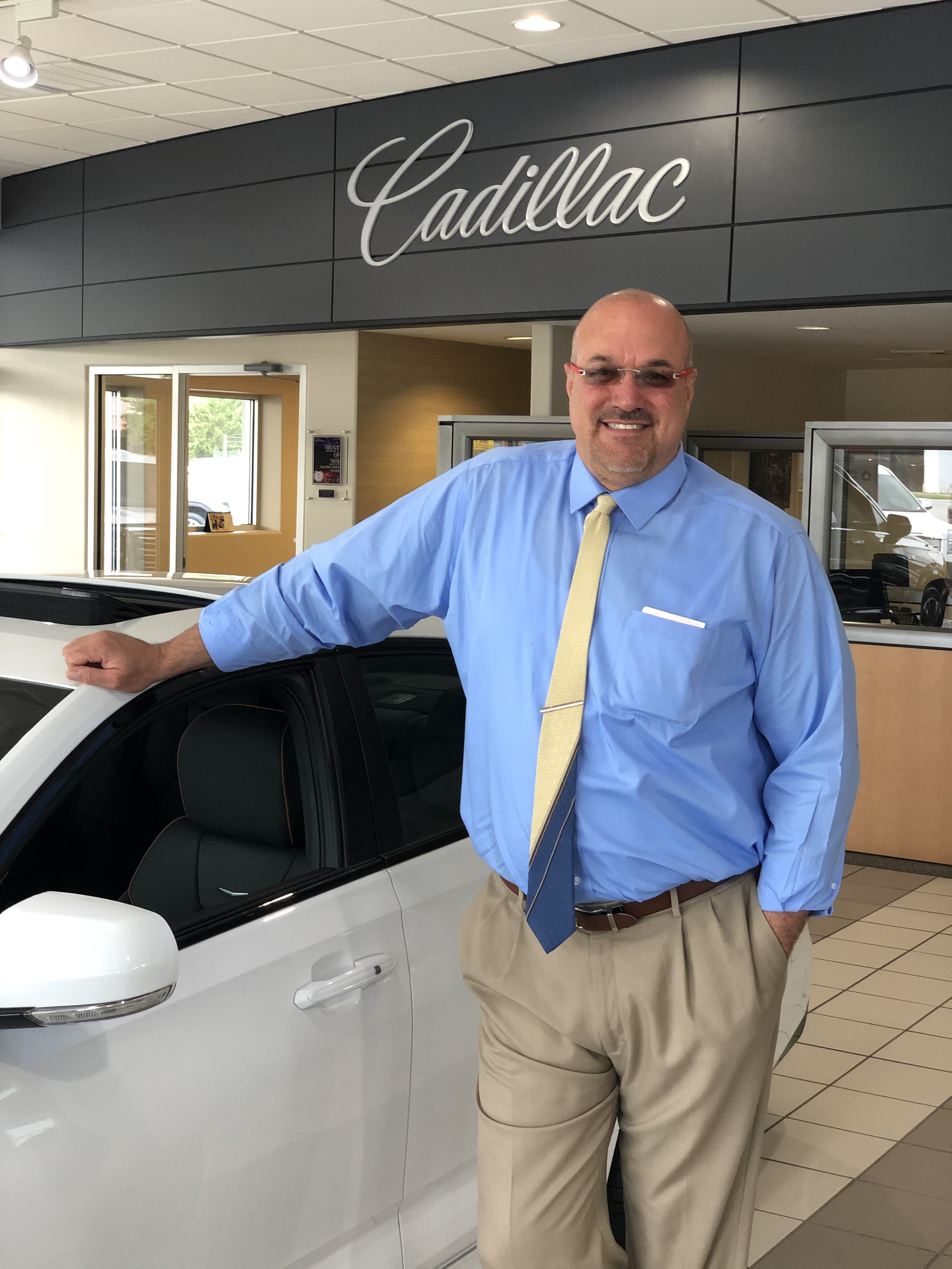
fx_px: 1907
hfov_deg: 28.0
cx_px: 476
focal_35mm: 52
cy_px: 634
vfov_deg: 36.8
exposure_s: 1/40
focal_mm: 6
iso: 125
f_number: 2.4
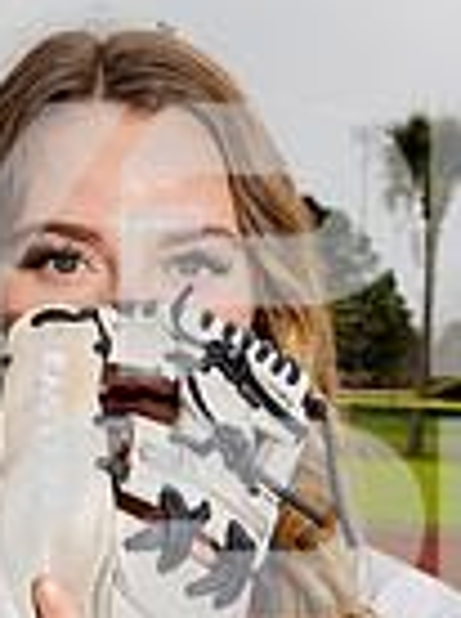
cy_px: 560
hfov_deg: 13.3
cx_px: 76
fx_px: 1959
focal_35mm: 110
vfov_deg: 17.6
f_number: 8
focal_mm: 35
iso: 125
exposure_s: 1/250
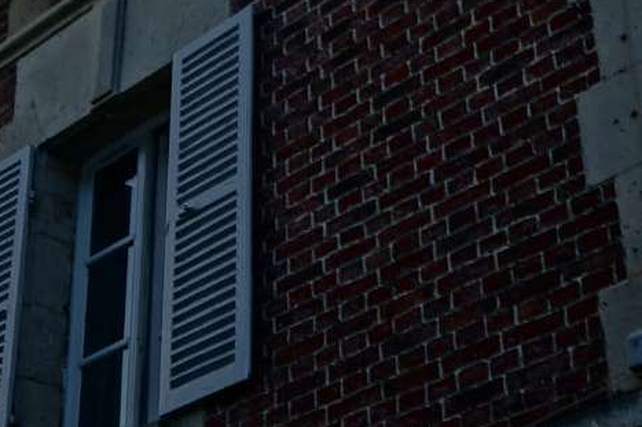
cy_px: -44
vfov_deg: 13.9
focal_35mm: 96
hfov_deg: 21.2
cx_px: 290
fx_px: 1711
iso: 400
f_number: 3.5
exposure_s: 1/30
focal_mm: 28
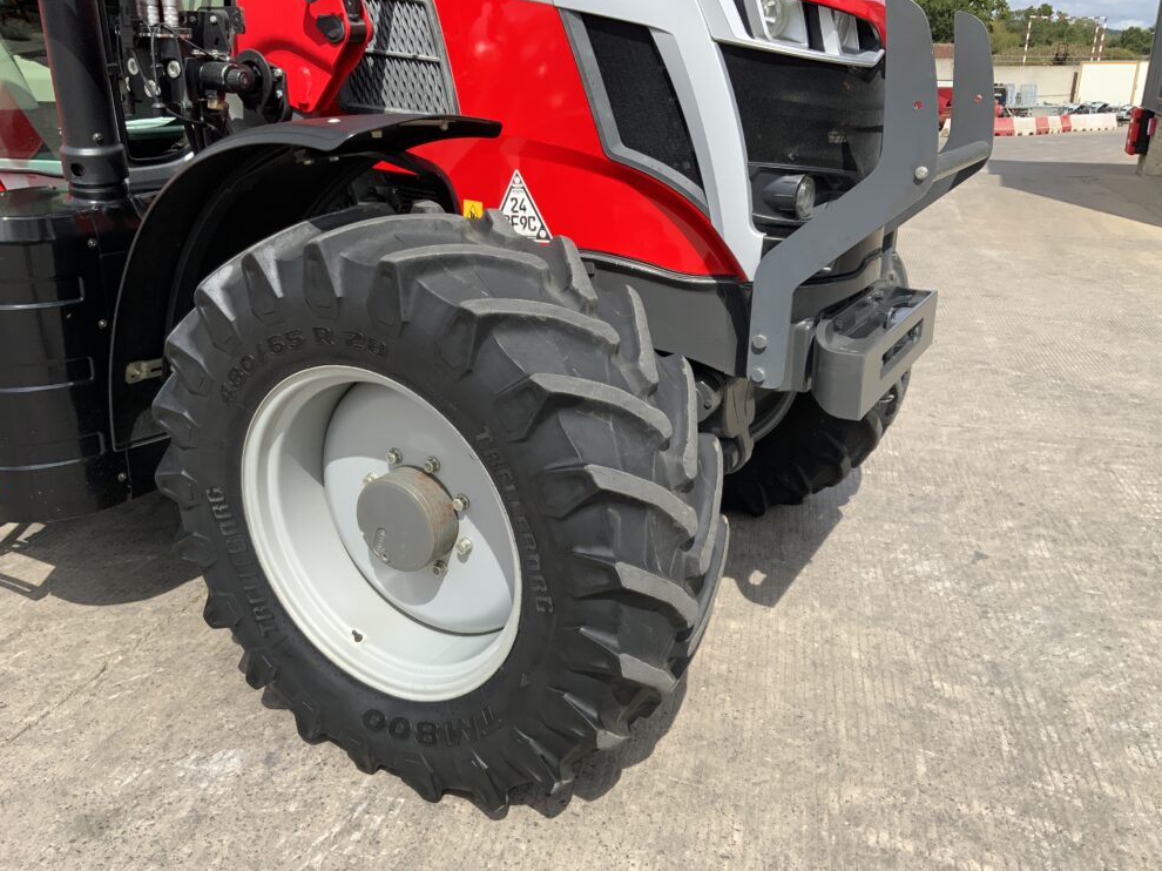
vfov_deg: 46.8
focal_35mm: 30
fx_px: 1007
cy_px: 447
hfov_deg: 60.0
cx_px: 574
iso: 16
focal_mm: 3
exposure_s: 1/1675
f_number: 1.8
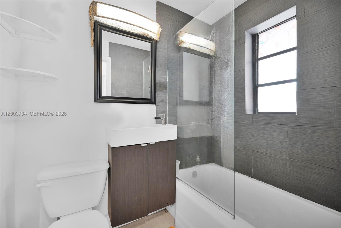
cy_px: 114
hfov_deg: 104.2
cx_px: 170
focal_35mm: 14
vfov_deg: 81.3
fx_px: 133
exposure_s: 1/15
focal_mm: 14
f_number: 4
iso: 125
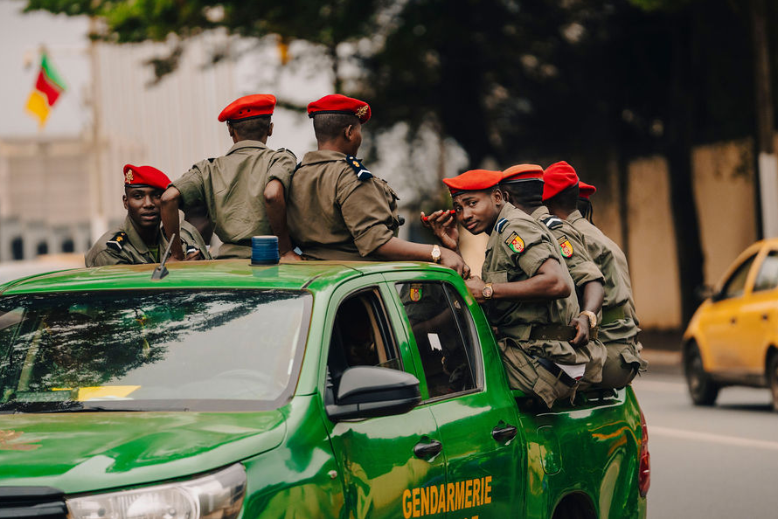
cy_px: 232
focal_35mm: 235
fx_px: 5080
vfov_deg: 5.9
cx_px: 437
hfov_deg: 8.8
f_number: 2.8
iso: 1600
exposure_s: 1/1600
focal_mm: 200
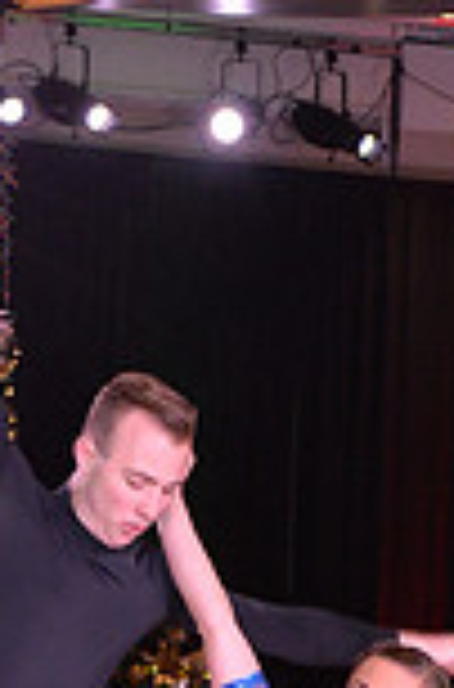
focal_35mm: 266
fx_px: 5066
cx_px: -52
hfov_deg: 5.1
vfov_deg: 7.6
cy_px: 998
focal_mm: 70
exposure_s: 1/250
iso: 2000
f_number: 6.3
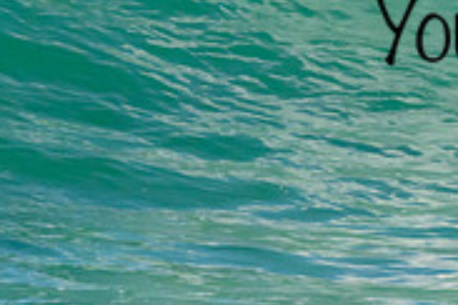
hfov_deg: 0.6
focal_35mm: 3279
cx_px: 810
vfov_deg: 0.4
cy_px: -24
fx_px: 41713
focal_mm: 800
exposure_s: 1/2000
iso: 1600
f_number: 11
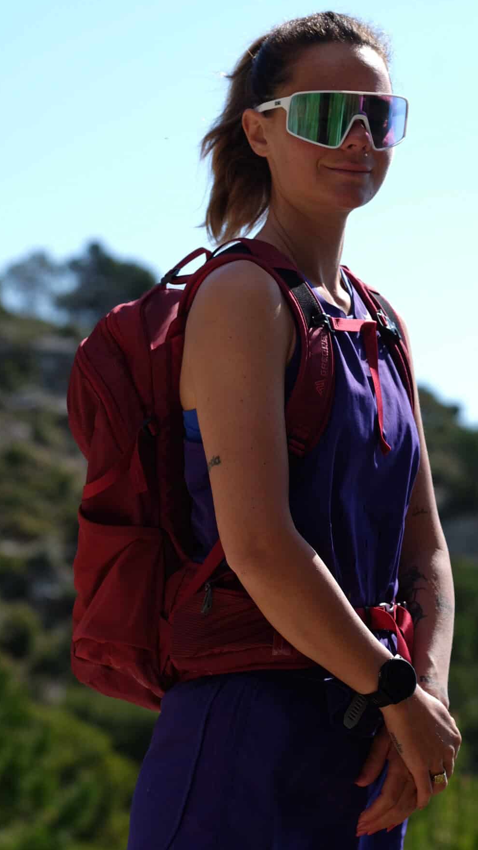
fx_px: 3200
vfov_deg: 15.1
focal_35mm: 142
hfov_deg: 8.5
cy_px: 424
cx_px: 243
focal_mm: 90
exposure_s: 1/500
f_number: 5
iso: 100
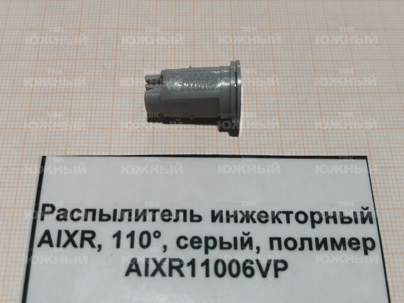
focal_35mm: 26
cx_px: 202
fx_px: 303
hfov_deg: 67.3
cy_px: 152
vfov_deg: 53.1
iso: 100
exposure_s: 1/100
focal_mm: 4.66
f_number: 1.4
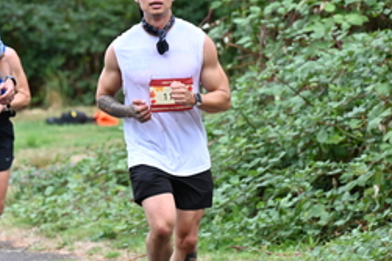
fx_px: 4777
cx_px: 109
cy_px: 77
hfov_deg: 4.7
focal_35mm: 439
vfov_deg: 3.1
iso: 640
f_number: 6.3
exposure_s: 1/250
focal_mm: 200
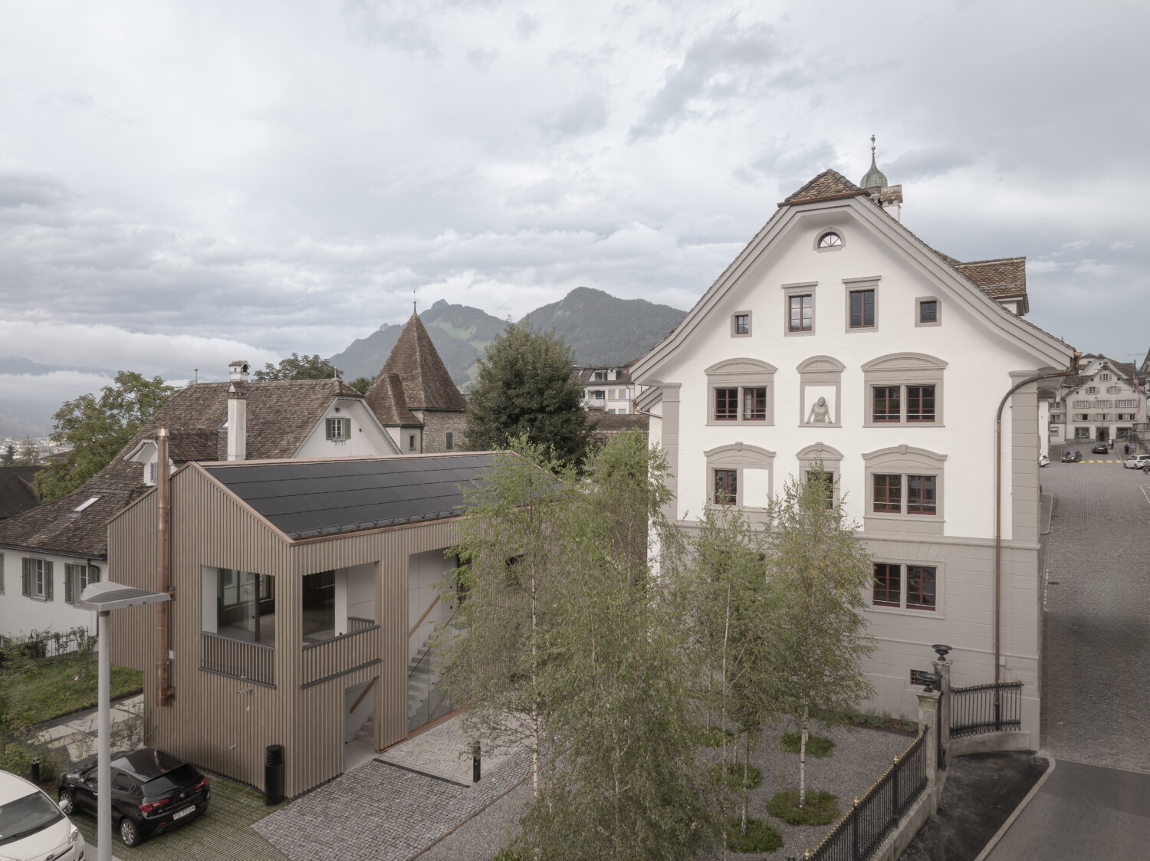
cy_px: 430
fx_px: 797
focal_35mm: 24
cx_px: 575
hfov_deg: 71.6
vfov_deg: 56.8
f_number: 5.6
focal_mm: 12.29
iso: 100
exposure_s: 1/60
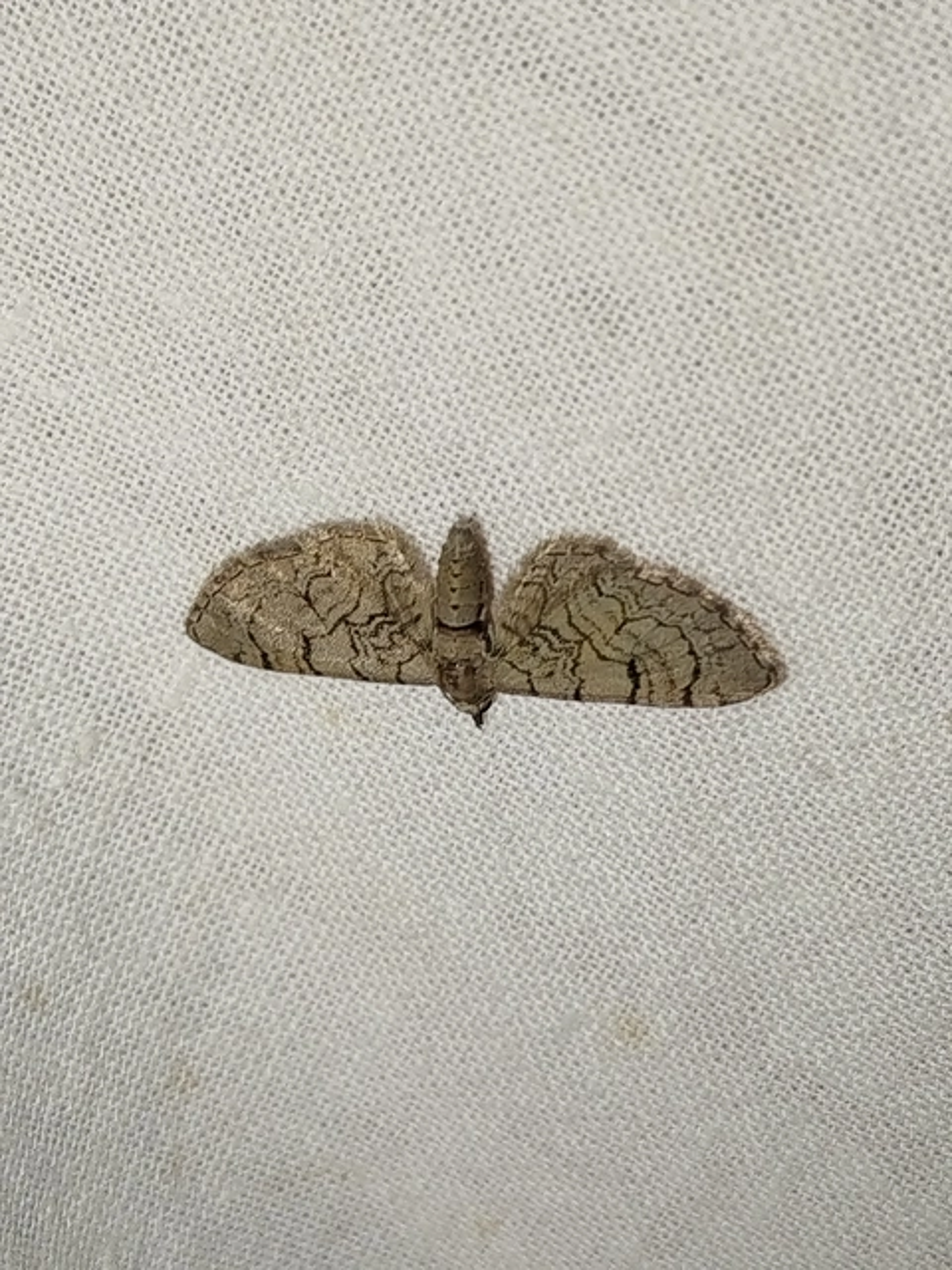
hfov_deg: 18.2
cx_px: 476
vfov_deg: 24.1
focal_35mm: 81
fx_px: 2970
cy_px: 635
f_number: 1.7
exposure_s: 1/50
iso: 80
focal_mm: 5.31
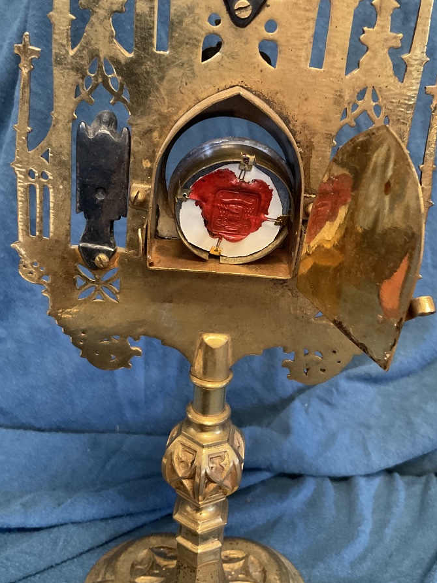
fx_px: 656
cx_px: 246
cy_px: 251
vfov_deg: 47.7
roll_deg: -3.1
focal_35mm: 39
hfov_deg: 36.8
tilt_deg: -23.8
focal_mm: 3
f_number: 1.8
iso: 320
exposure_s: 1/40
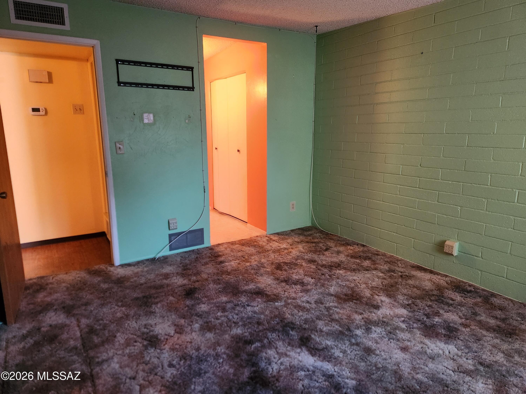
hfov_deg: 73.9
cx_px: 263
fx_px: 349
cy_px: 197
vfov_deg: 58.9
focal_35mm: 23
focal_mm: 5.4
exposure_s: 1/60
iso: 640
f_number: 1.8
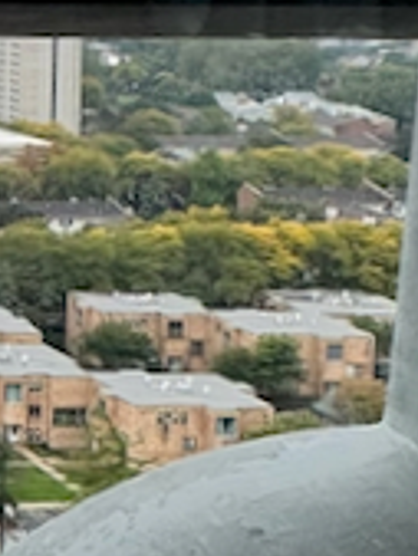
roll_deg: +1.8
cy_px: 66
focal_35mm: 106
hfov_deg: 11.1
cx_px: -662
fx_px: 1704
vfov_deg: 18.3
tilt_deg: -3.3
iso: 40
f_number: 2.2
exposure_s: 1/518
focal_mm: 2.22
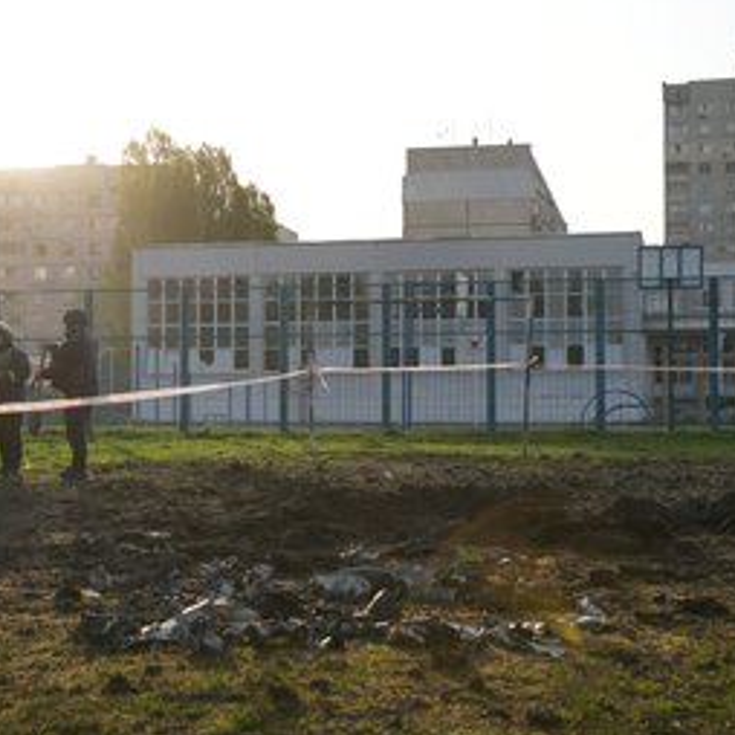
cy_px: 366
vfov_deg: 25.7
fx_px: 1609
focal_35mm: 67
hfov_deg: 25.7
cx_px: 286
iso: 100
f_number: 6.3
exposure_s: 1/250
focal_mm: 50
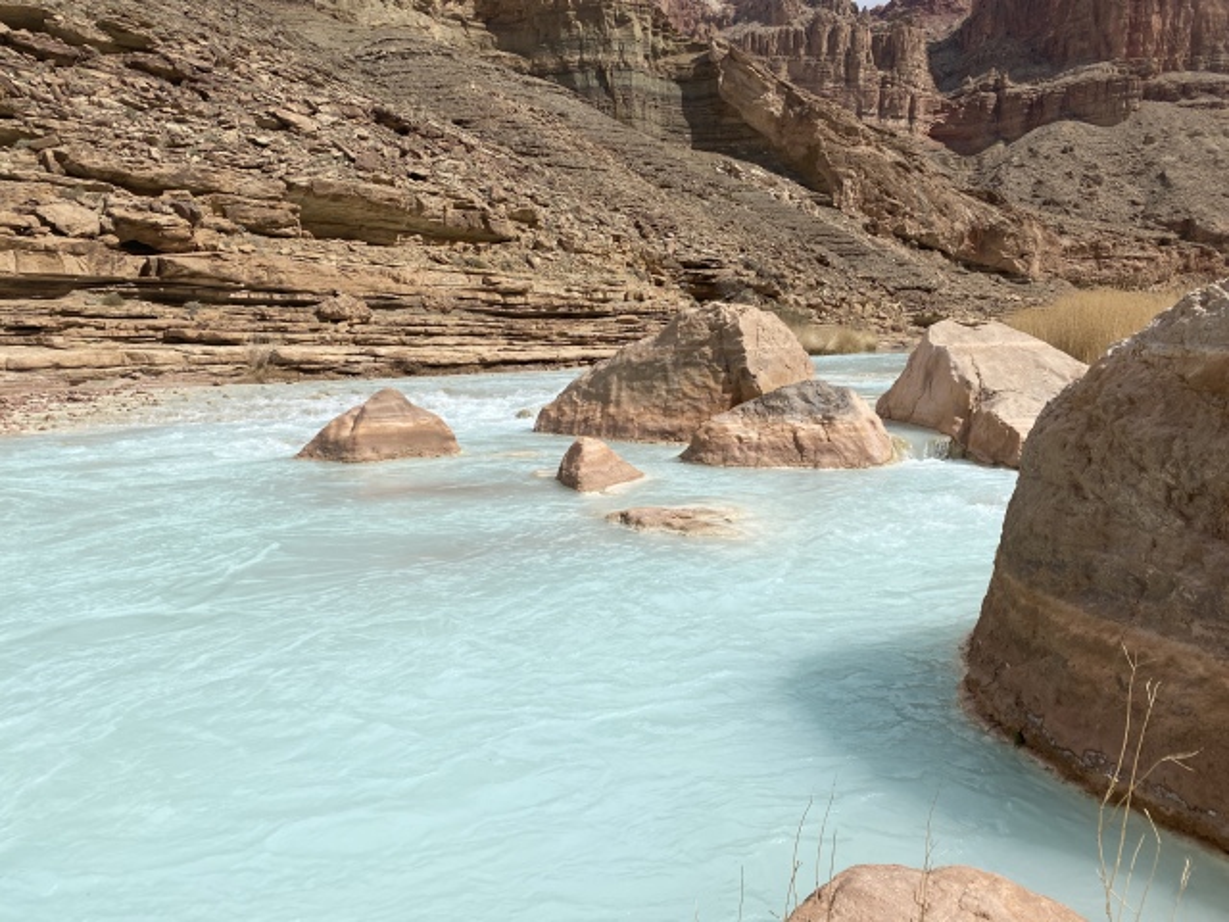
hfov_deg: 67.3
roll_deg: +0.6
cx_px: 614
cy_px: 461
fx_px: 923
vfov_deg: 53.1
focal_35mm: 26
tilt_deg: -6.0
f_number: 1.8
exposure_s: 1/6757
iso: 32
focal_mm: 4.25
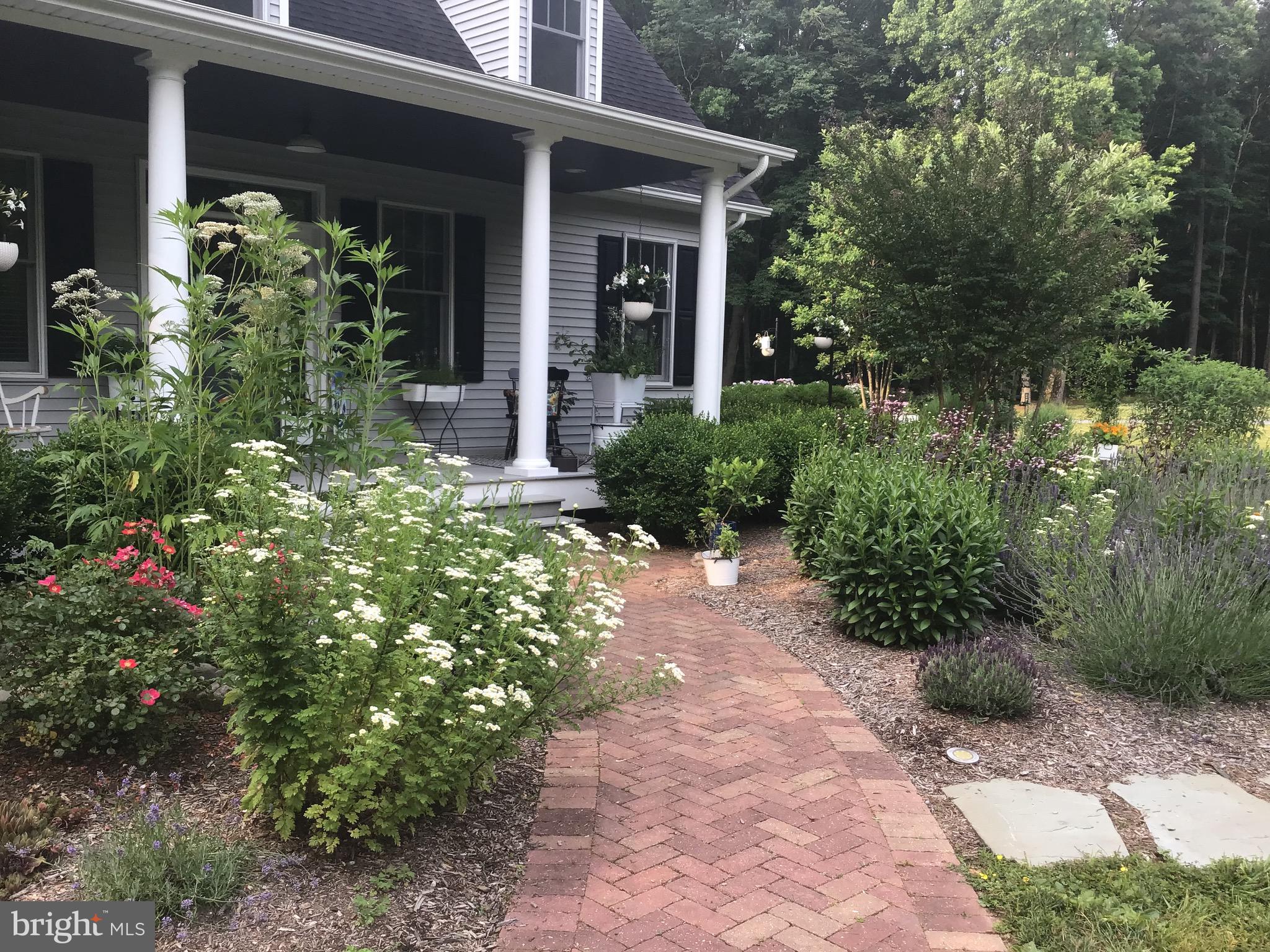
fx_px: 1137
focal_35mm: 31
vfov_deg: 45.4
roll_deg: -1.2
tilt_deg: -6.0
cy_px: 476
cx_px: 635
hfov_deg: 58.4
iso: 25
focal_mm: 3.3
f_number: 2.4
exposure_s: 1/169
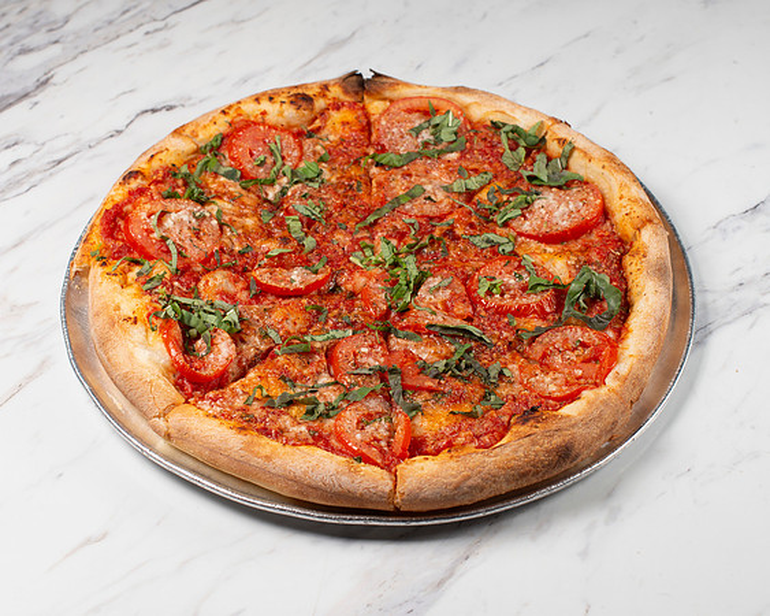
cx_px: 381
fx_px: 1532
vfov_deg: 22.7
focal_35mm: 67
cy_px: 310
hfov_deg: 28.2
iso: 200
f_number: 6.3
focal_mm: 50
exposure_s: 1/125
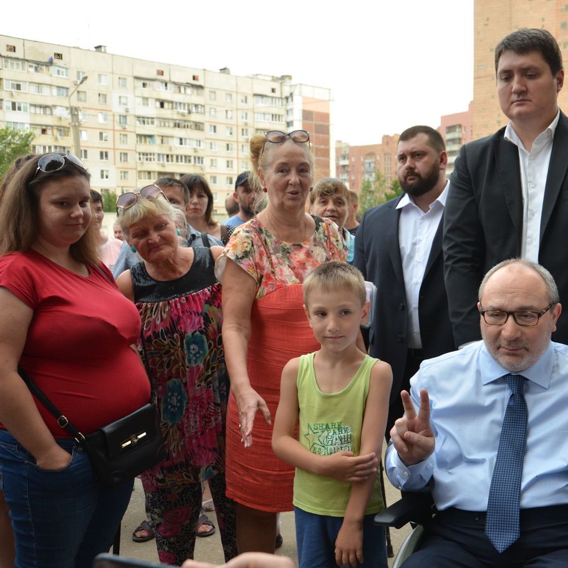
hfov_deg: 38.4
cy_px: 282
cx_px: 412
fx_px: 798
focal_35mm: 43
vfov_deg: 39.2
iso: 640
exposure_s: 1/320
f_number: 5.6
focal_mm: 22
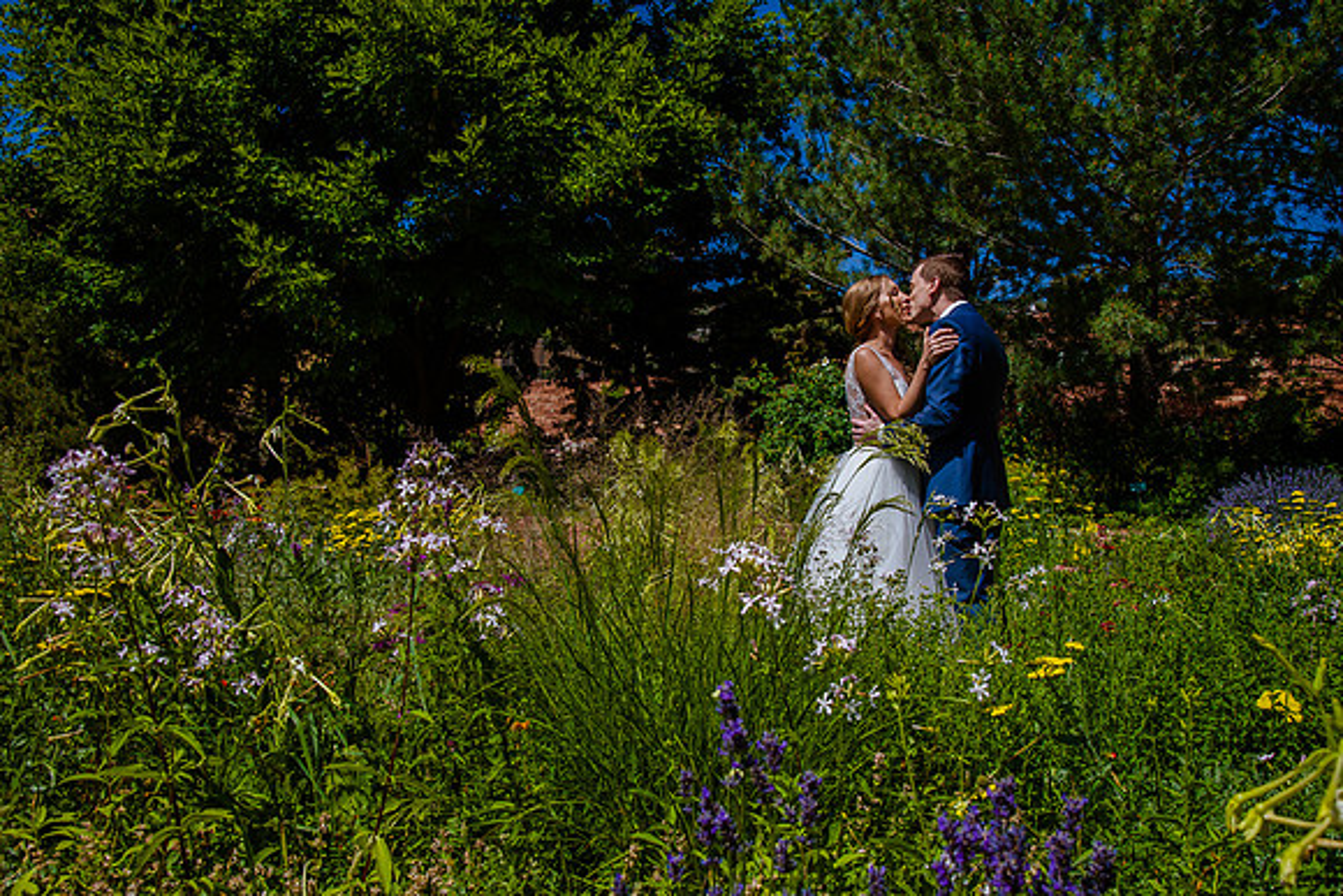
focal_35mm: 37
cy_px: 455
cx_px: 681
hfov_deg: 51.7
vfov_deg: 35.8
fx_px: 1386
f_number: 10
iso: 200
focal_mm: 35
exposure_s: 1/320
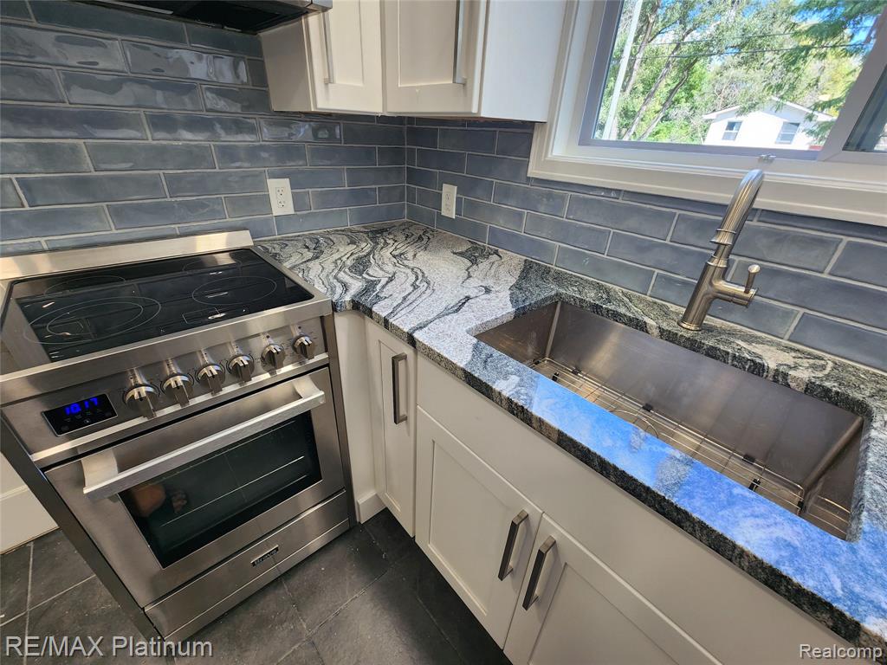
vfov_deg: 89.9
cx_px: 444
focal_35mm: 13
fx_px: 333
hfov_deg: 106.2
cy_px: 332
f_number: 2.2
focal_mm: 2.2
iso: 80
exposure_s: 1/60
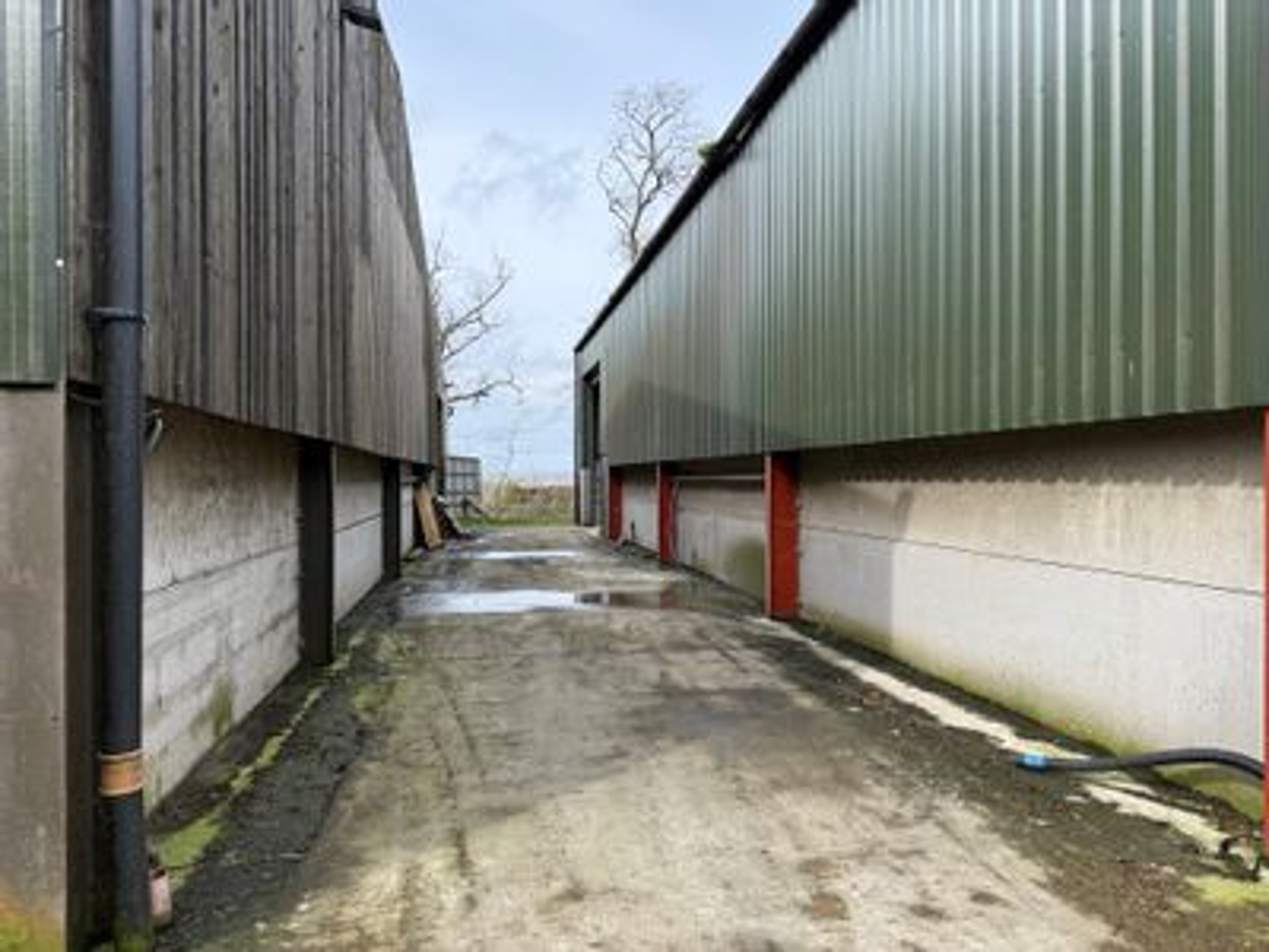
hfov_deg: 71.6
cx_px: 634
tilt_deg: +1.3
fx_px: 880
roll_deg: +0.2
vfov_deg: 56.8
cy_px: 476
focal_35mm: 24
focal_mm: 6.76
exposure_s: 1/1618
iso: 100
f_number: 1.78
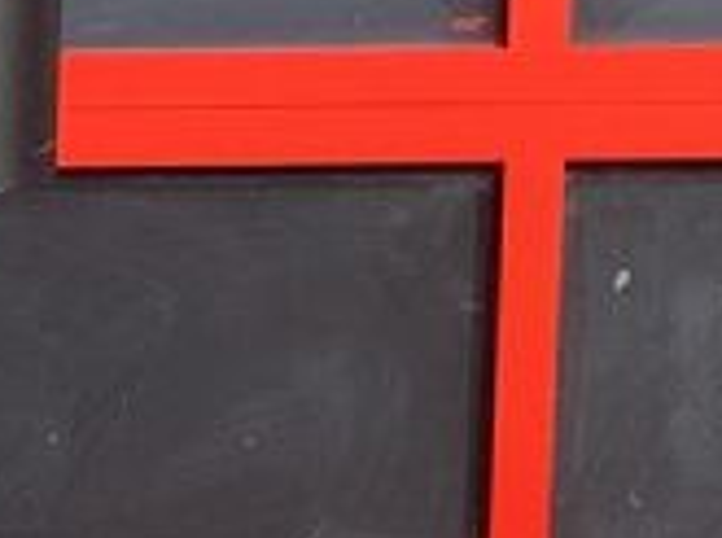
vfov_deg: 5.8
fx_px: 5016
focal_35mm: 241
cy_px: 1540
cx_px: -766
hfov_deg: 7.8
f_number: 2.4
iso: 25
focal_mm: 3.3
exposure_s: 1/1567
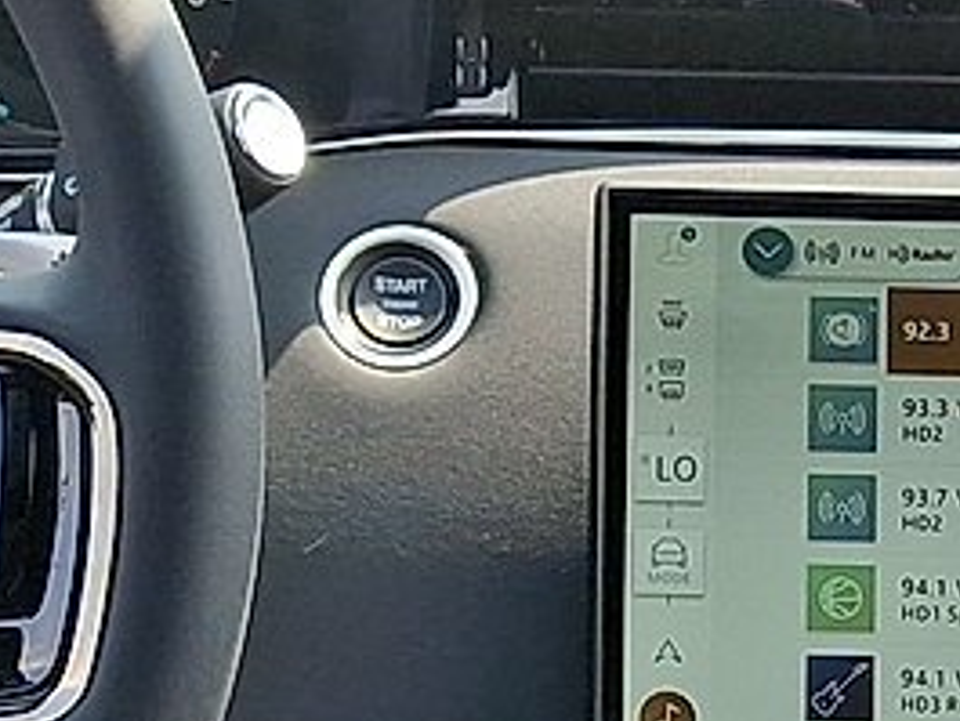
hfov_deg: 12.7
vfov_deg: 9.3
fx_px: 4190
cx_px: 1174
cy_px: 1326
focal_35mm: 151
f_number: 1.8
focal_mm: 4.69
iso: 25
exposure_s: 1/306
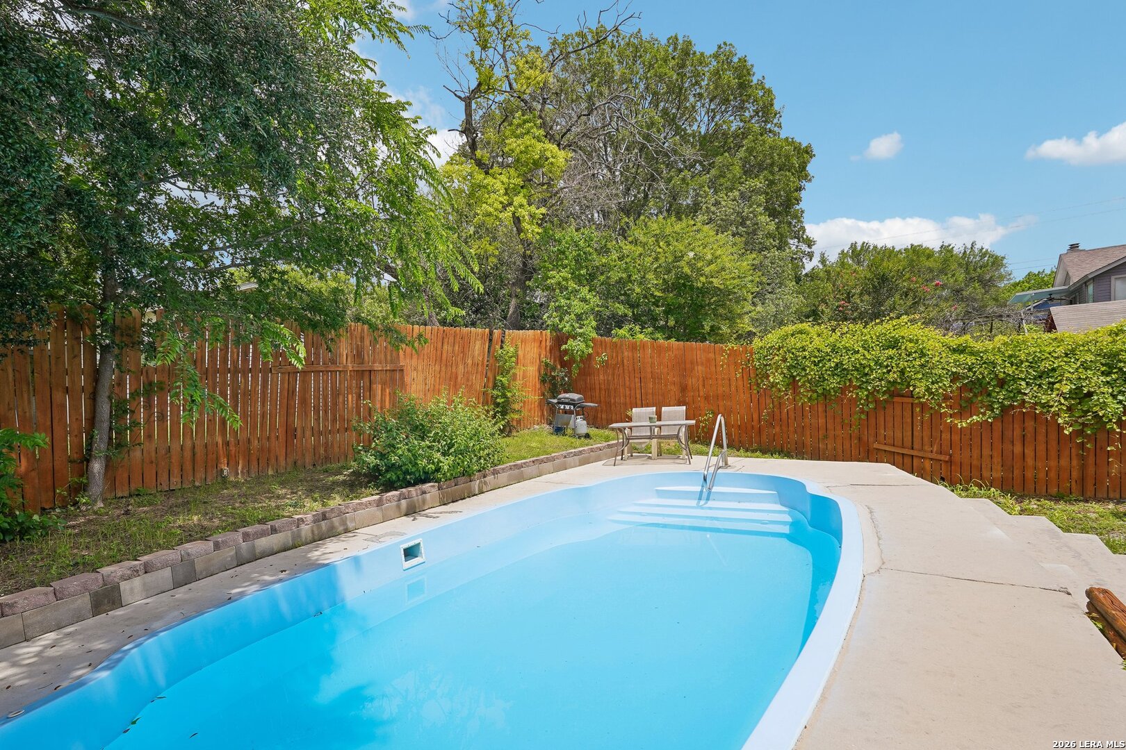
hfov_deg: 95.0
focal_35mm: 16
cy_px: 375
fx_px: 516
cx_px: 563
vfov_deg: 72.1
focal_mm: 16.5
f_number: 8
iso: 100
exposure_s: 1/320
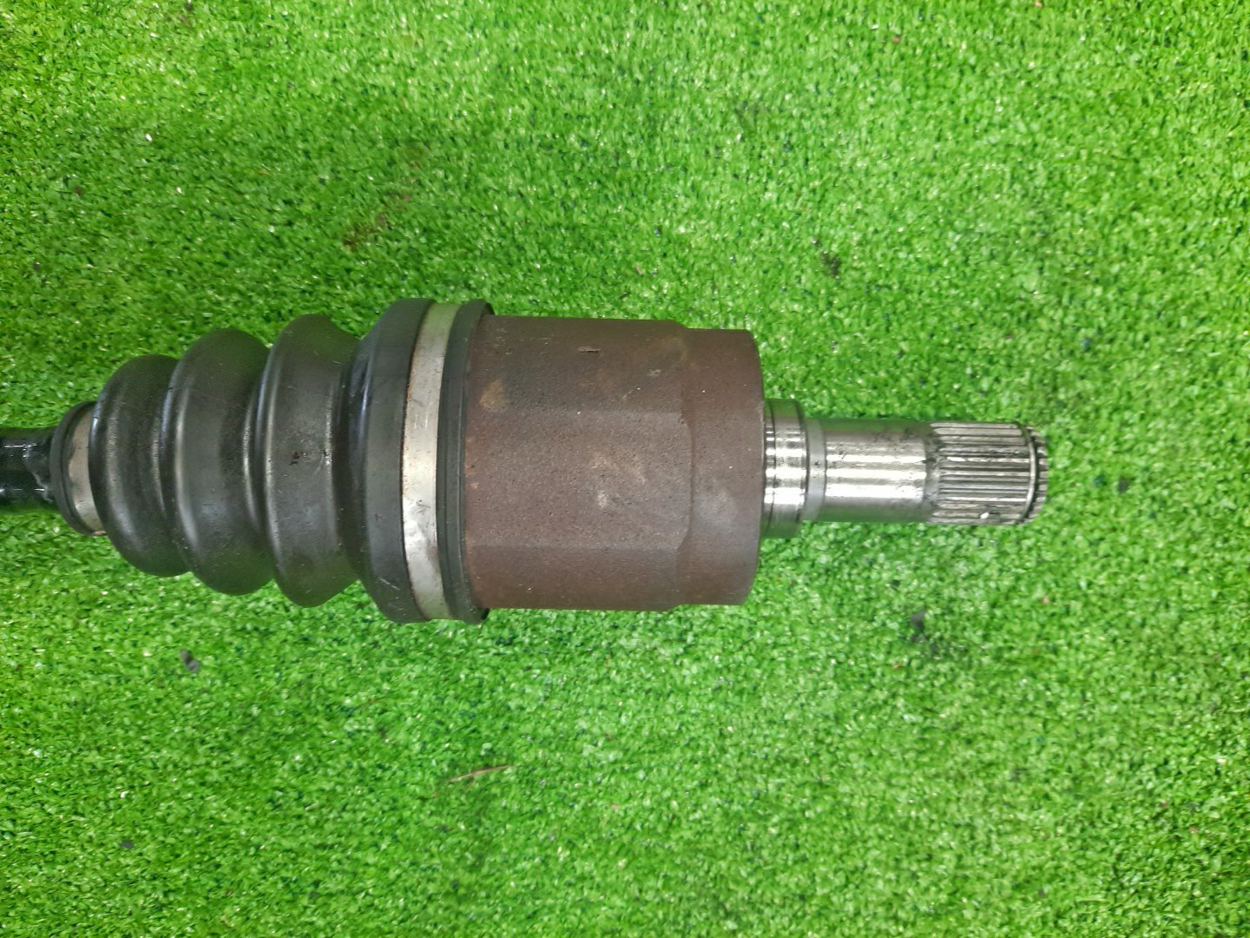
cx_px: 625
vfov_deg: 54.9
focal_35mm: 25
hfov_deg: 69.4
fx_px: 903
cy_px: 469
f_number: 2
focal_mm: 4.6
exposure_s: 1/33
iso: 315
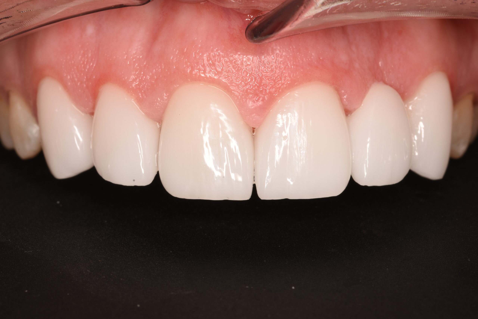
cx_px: 239
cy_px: 160
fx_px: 2091
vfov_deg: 8.7
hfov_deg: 13.0
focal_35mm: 158
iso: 100
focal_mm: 105
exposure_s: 1/60
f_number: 32
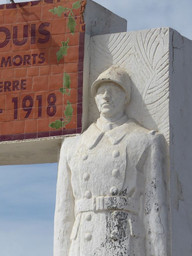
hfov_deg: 4.4
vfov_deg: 5.9
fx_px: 2475
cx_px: 23
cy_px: 249
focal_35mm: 335
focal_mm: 25.6
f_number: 5.4
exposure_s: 1/640
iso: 80
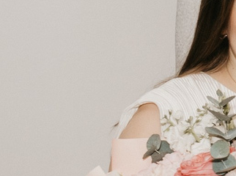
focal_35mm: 206
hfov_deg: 8.5
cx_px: 619
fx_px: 1401
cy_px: 30
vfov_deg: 7.2
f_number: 4
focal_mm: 24
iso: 400
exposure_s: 1/160
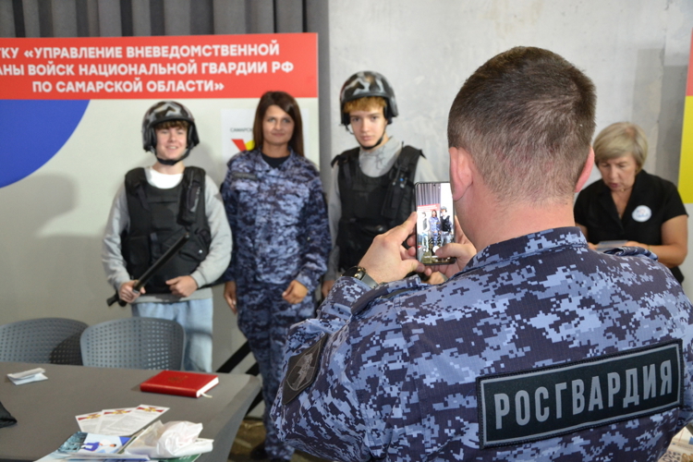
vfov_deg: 34.2
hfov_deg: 49.6
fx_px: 751
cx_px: 346
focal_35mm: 39
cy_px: 231
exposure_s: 1/60
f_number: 4
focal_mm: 26
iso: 1600
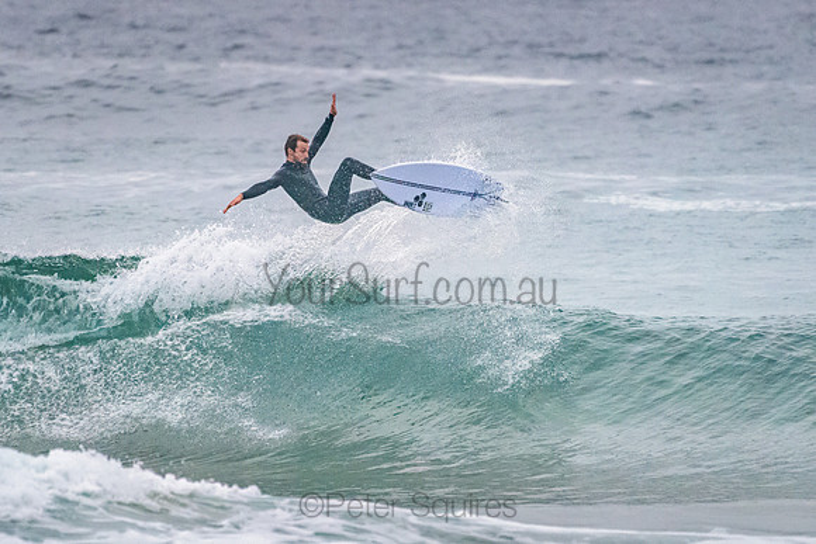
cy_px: 296
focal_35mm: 613
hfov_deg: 3.4
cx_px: 356
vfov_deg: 2.2
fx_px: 13895
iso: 4000
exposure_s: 1/2000
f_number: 5.6
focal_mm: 500
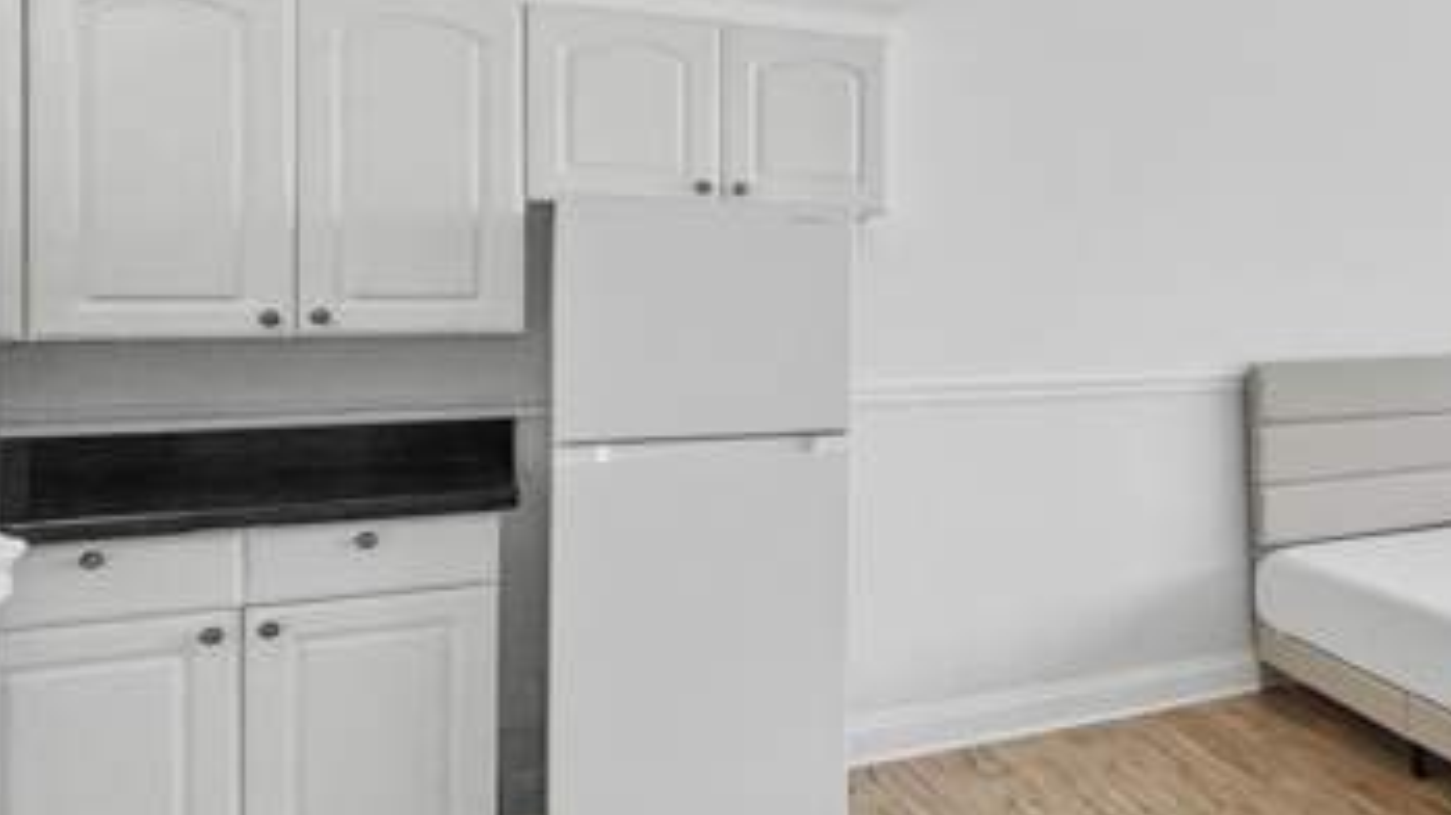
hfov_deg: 44.2
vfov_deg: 33.5
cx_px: 1576
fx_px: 1346
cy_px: 312
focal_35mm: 35
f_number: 2.2
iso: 64
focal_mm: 2.2
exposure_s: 1/120
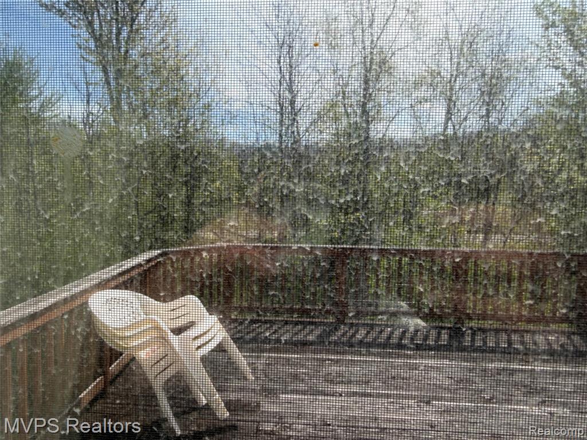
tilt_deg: -4.0
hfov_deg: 71.6
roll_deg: -1.1
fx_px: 407
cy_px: 220
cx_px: 294
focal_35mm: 24
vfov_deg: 56.8
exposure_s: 1/777
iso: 32
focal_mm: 2.22
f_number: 2.2
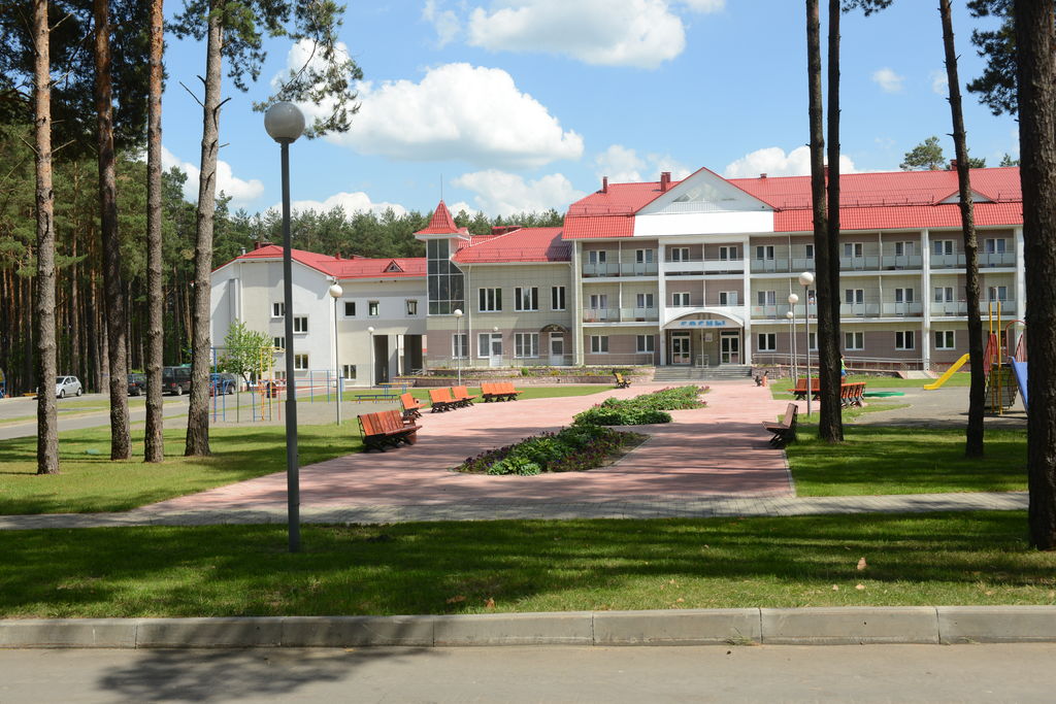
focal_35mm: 38
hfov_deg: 50.7
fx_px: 1115
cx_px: 528
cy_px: 352
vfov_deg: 35.1
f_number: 10
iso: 320
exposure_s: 1/400
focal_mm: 38
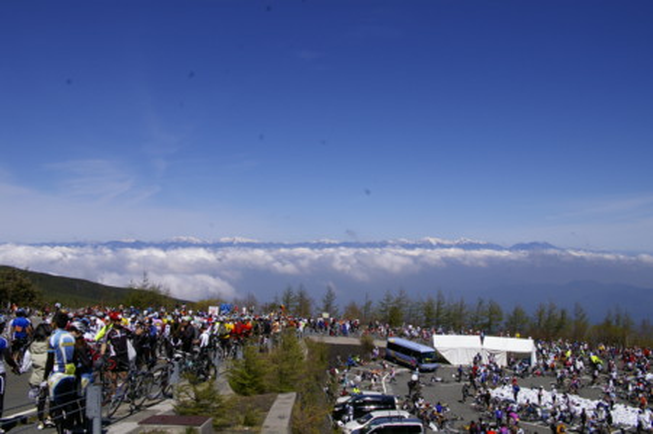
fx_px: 571
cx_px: 326
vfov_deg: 41.6
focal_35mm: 32
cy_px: 217
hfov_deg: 59.5
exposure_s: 1/400
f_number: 11
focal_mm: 21
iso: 200
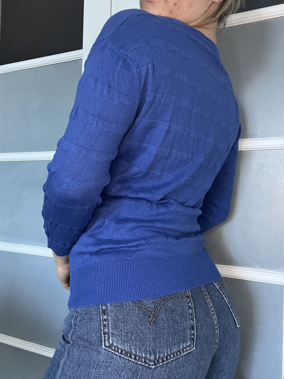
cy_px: 190
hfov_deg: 46.8
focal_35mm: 30
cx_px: 142
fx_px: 328
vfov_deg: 60.0
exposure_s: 1/50
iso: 400
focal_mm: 2.71
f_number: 2.2
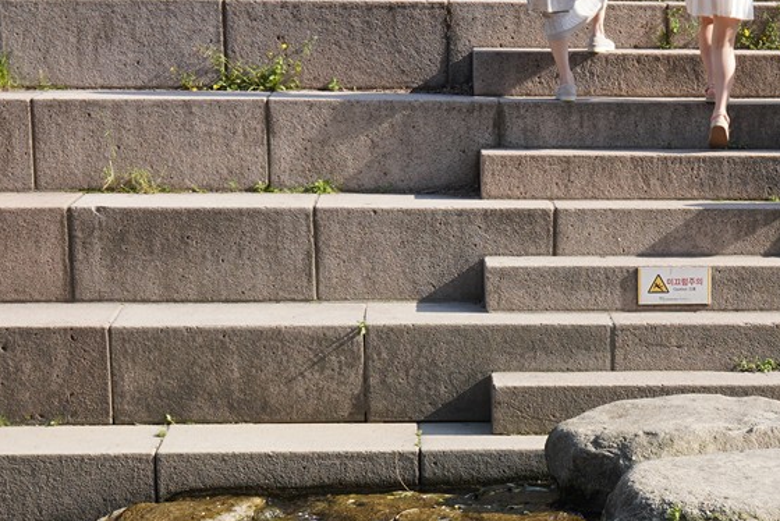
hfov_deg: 16.1
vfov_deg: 10.8
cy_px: 635
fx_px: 2710
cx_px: 738
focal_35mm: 125
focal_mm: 35
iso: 100
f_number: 9
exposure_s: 1/80
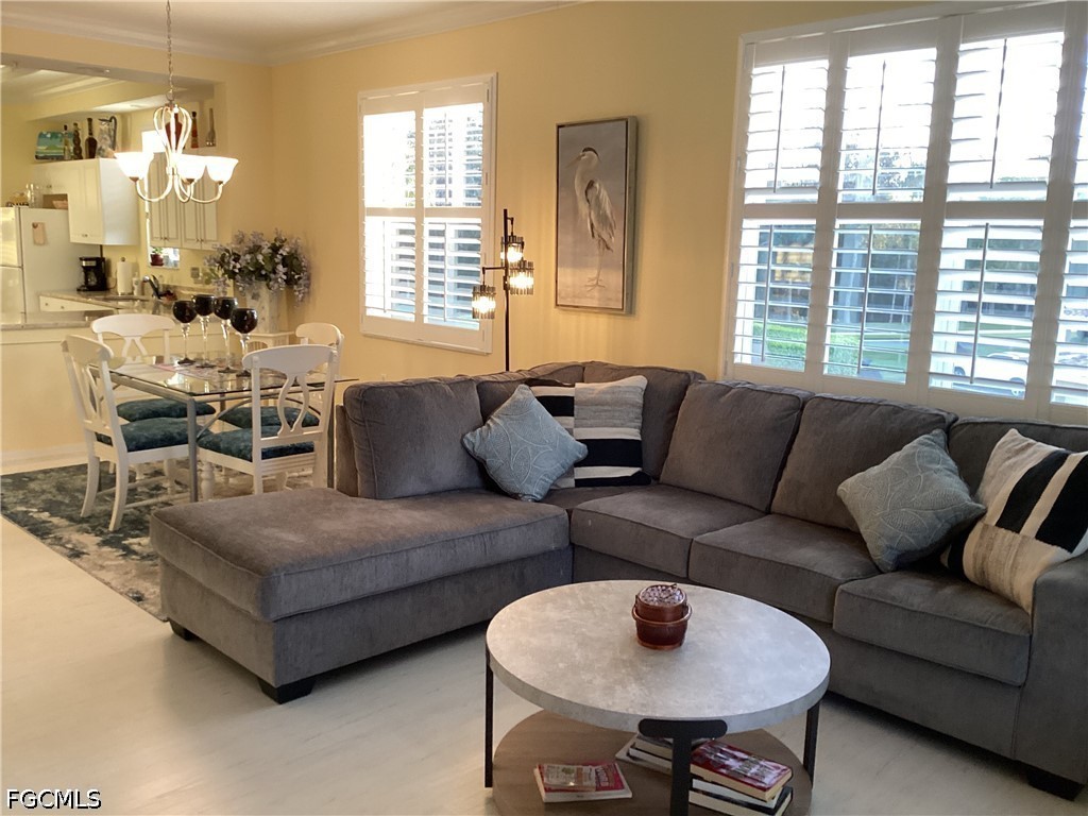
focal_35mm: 31
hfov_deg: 58.4
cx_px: 544
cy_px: 408
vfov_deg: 45.4
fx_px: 974
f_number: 2.4
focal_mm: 3.3
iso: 100
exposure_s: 1/60
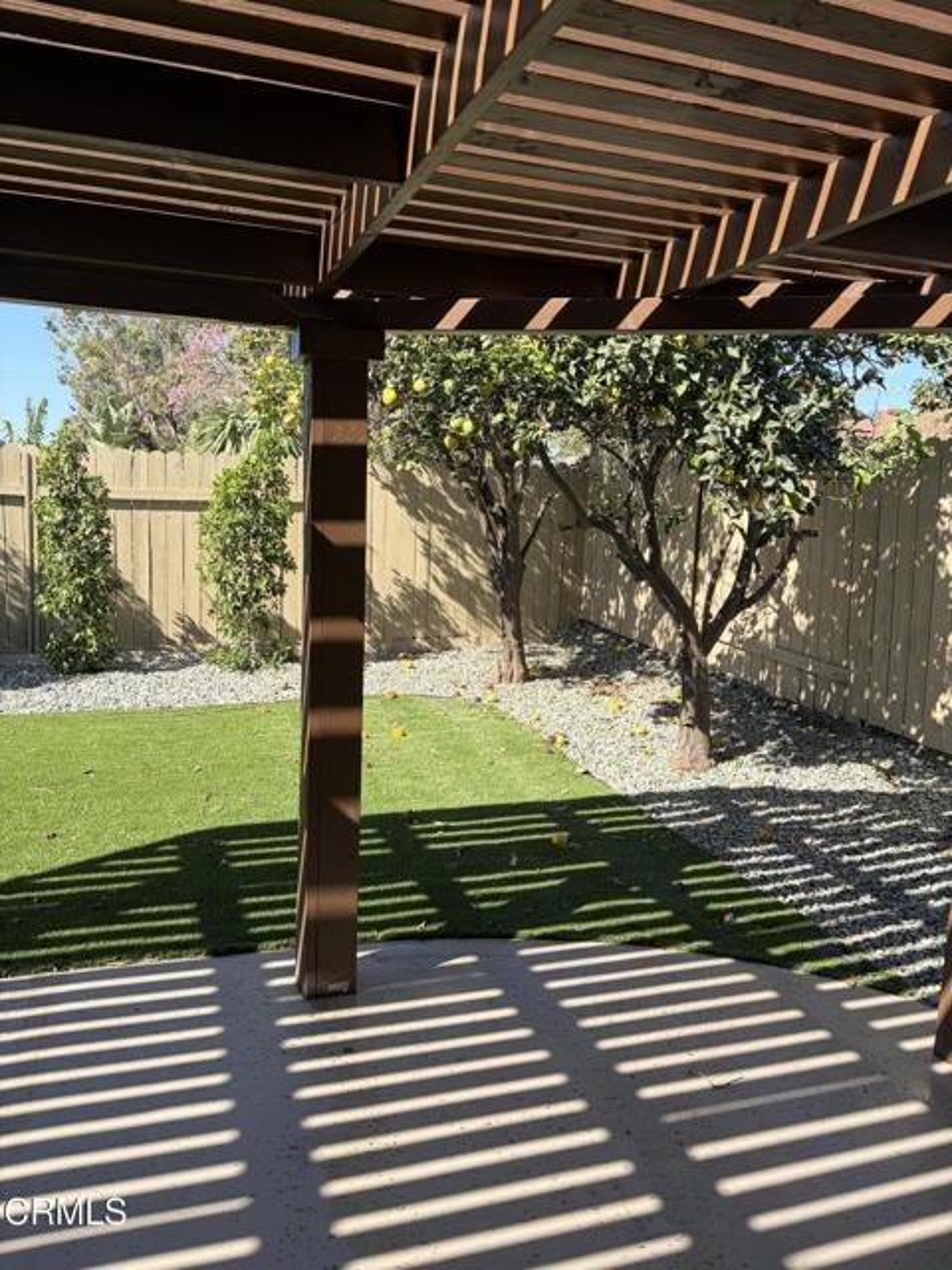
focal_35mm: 26
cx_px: 476
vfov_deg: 67.3
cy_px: 635
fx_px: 953
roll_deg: -3.4
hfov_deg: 53.1
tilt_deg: -7.2
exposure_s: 1/1517
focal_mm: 5.96
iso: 50
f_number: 1.6
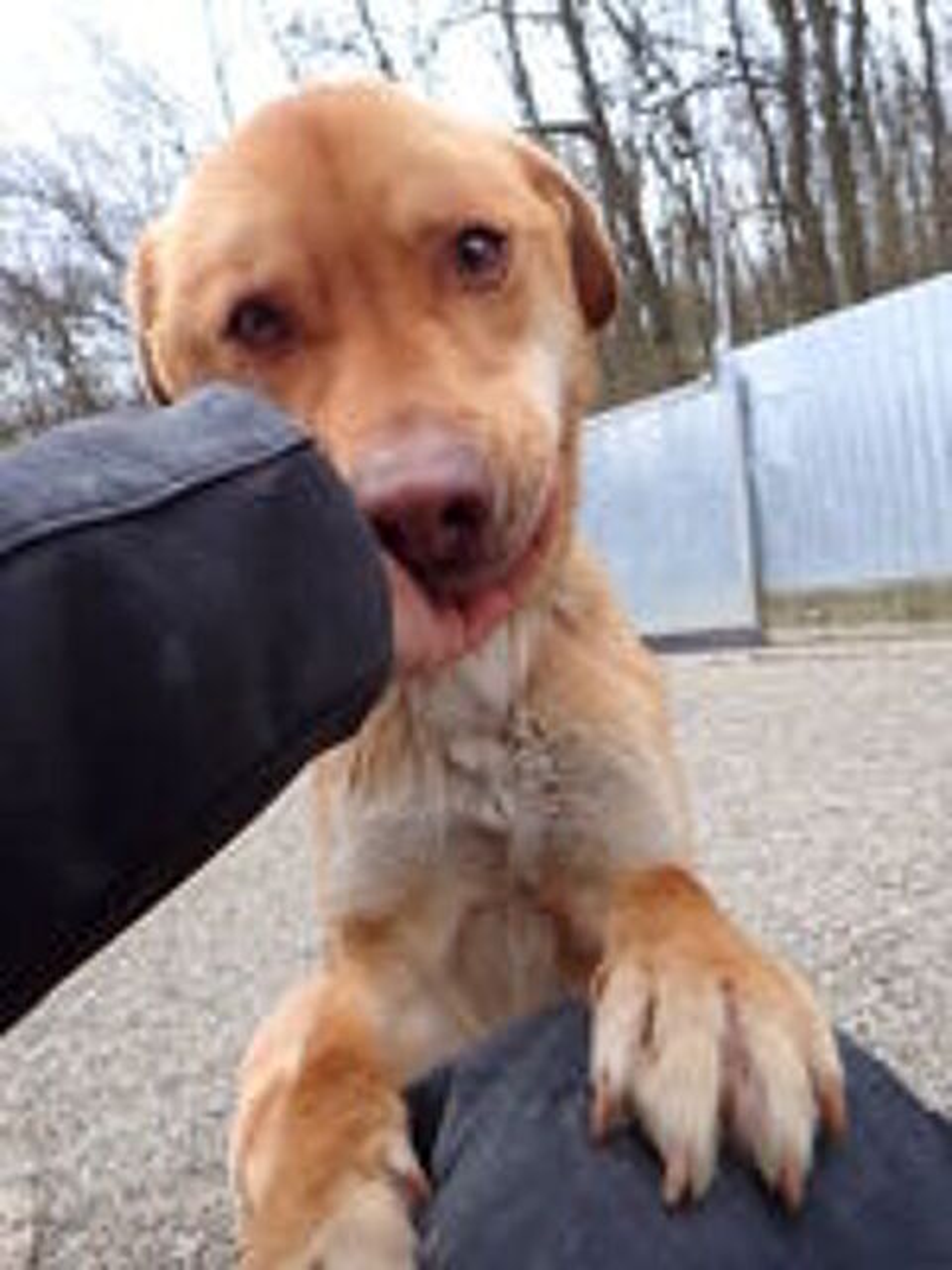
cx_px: 476
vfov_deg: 69.4
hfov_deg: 54.9
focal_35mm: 25
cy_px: 635
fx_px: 917
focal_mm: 4.5
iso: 200
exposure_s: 1/800
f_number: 2.8
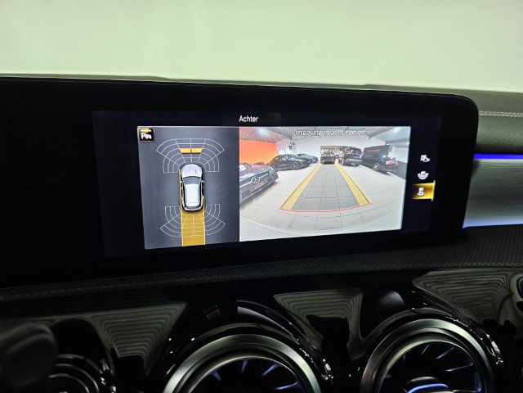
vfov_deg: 58.9
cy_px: 196
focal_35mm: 23
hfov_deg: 73.9
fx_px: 347
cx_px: 262
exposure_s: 1/50
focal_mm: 6.3
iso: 100
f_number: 1.7
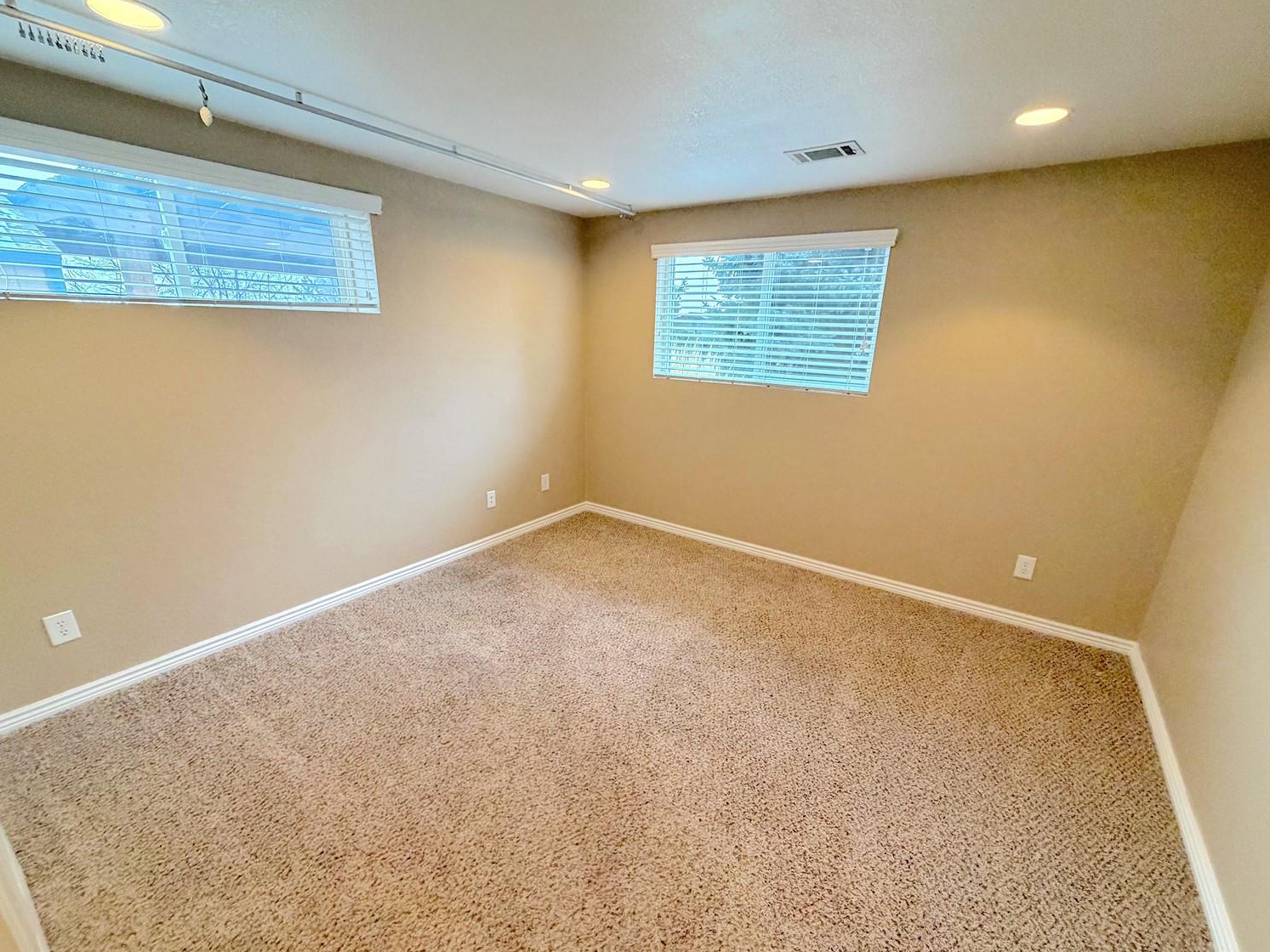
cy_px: 501
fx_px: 550
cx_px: 641
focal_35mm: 15
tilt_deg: -17.4
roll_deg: -2.1
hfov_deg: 98.2
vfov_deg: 81.7
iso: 320
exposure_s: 1/60
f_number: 2.2
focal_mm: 2.22
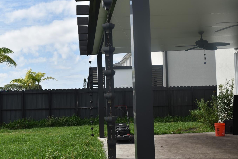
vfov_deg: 25.5
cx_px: 109
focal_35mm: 53
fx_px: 350
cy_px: 90
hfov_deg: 37.5
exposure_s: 1/200
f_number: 11
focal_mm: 30
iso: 100
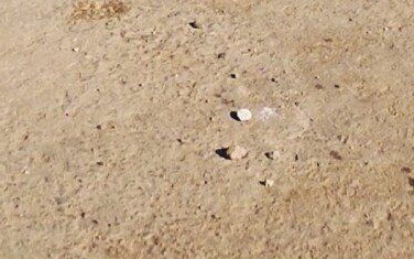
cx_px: 0
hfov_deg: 10.5
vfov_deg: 5.6
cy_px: -824
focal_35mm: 198
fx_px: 2234
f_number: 1.8
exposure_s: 1/1548
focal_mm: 3.95
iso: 50
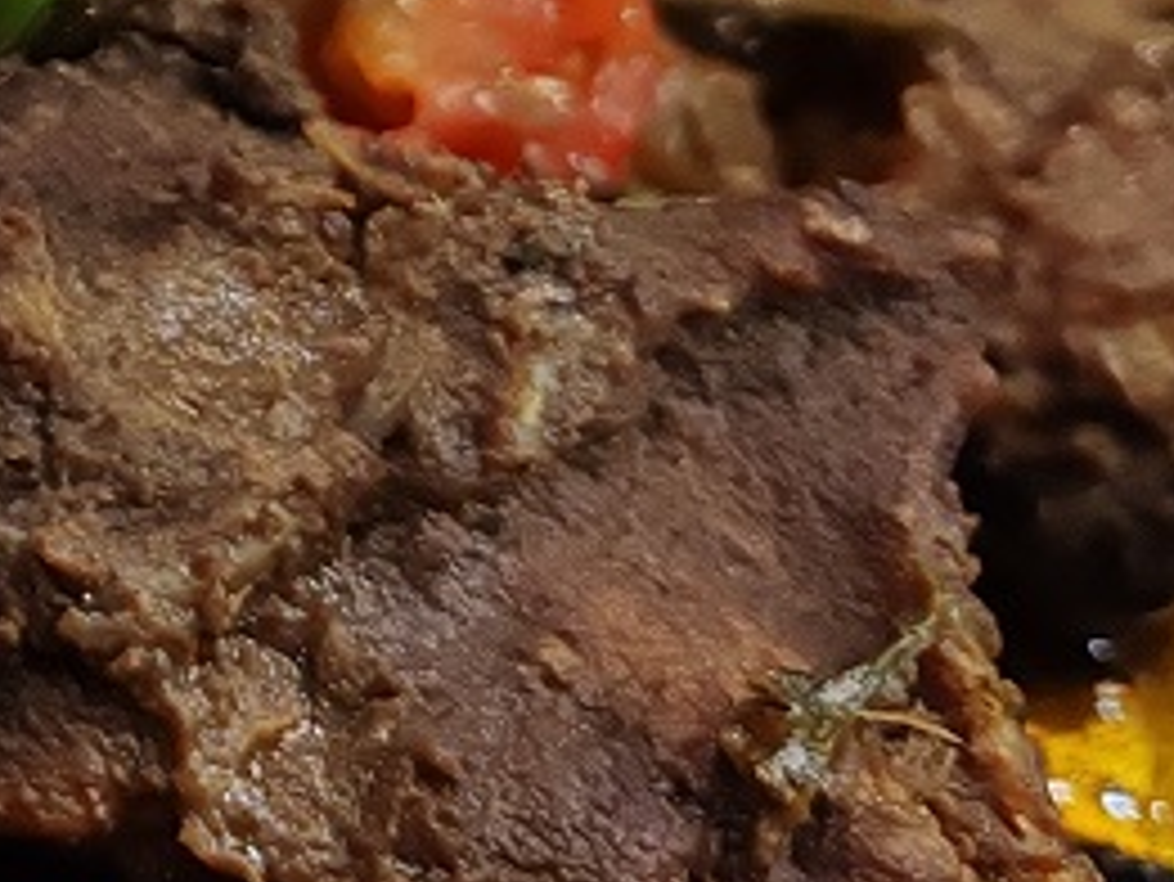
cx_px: -990
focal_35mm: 124
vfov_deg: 11.3
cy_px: -558
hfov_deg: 14.0
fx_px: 4207
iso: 1000
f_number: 1.9
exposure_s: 1/50
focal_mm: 6.12
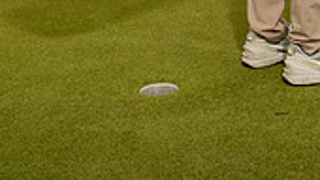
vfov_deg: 11.3
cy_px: -218
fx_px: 798
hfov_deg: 22.2
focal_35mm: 94
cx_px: 273
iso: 250
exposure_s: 1/250
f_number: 4.5
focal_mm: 34
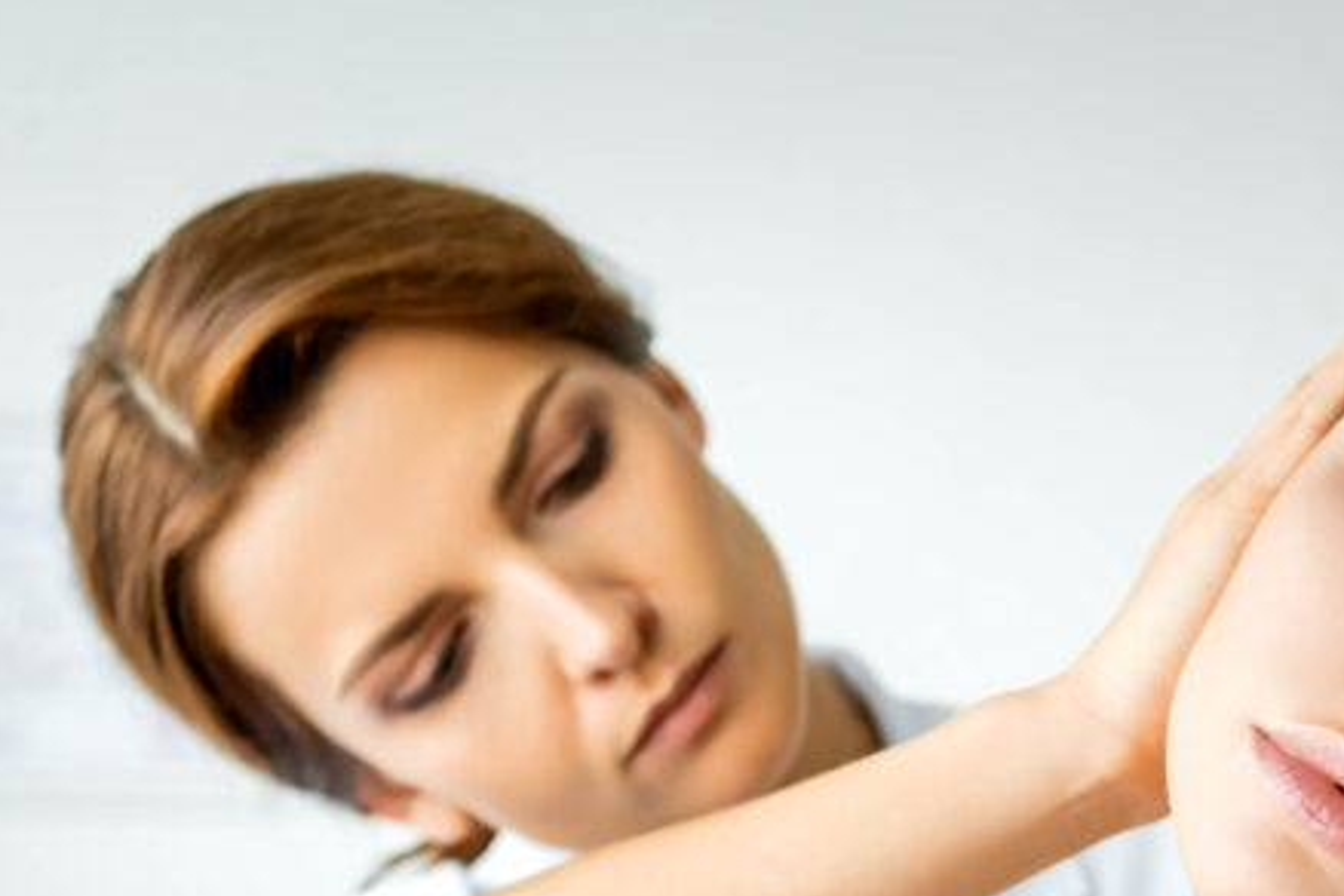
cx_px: 1056
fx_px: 4368
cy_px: 987
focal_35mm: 117
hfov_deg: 17.4
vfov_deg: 11.5
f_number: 3.5
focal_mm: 50
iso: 640
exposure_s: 1/160
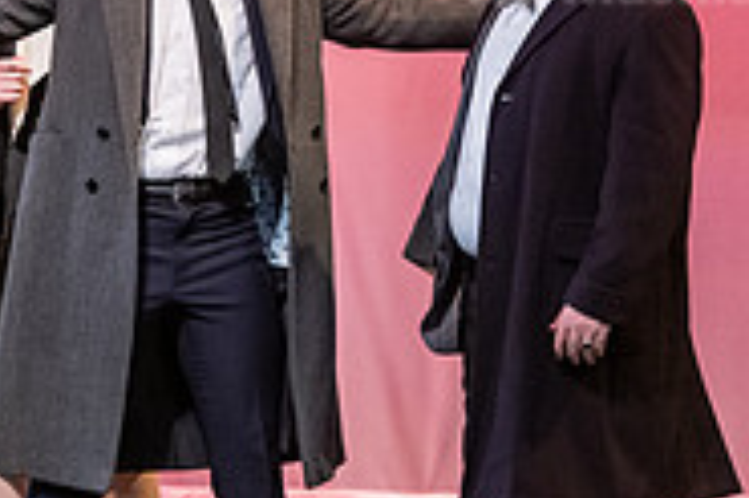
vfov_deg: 3.5
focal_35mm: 392
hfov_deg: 5.3
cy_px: 71
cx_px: 279
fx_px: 8148
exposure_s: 1/200
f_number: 3.2
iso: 3200
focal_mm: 125
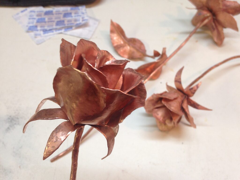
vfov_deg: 42.9
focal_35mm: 33
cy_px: 90
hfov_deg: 55.4
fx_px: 229
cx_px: 120
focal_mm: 4.12
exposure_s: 1/20
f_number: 2.4
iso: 80
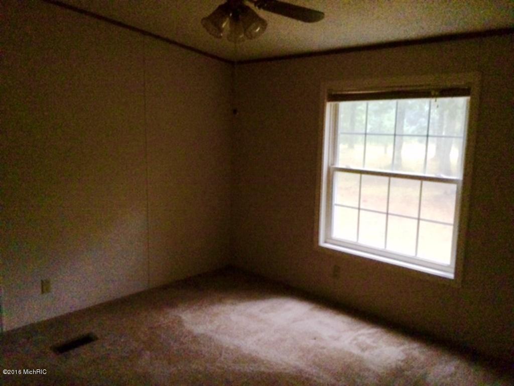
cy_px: 193
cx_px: 257
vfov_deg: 48.2
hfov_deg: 61.7
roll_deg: +0.0
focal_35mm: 29
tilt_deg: -9.3
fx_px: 431
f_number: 2.2
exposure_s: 1/15
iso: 640
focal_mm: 4.15
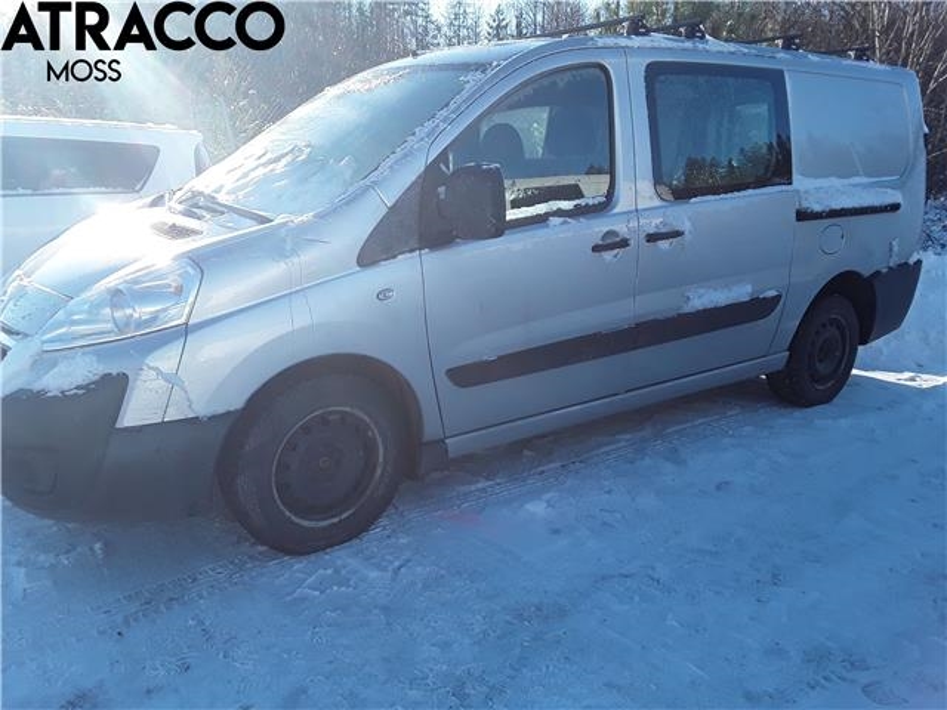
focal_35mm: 28
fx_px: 766
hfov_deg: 63.4
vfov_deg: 49.7
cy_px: 355
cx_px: 474
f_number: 1.9
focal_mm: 2.91
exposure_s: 1/734
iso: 40
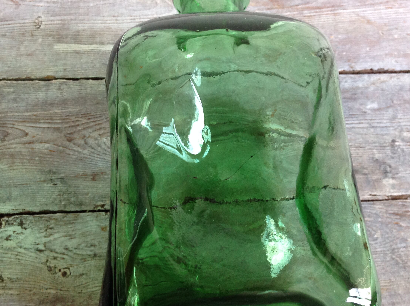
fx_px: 485
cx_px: 210
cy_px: 152
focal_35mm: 41
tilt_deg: -69.4
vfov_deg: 35.1
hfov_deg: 45.8
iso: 160
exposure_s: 1/15
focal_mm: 4.28
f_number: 2.4
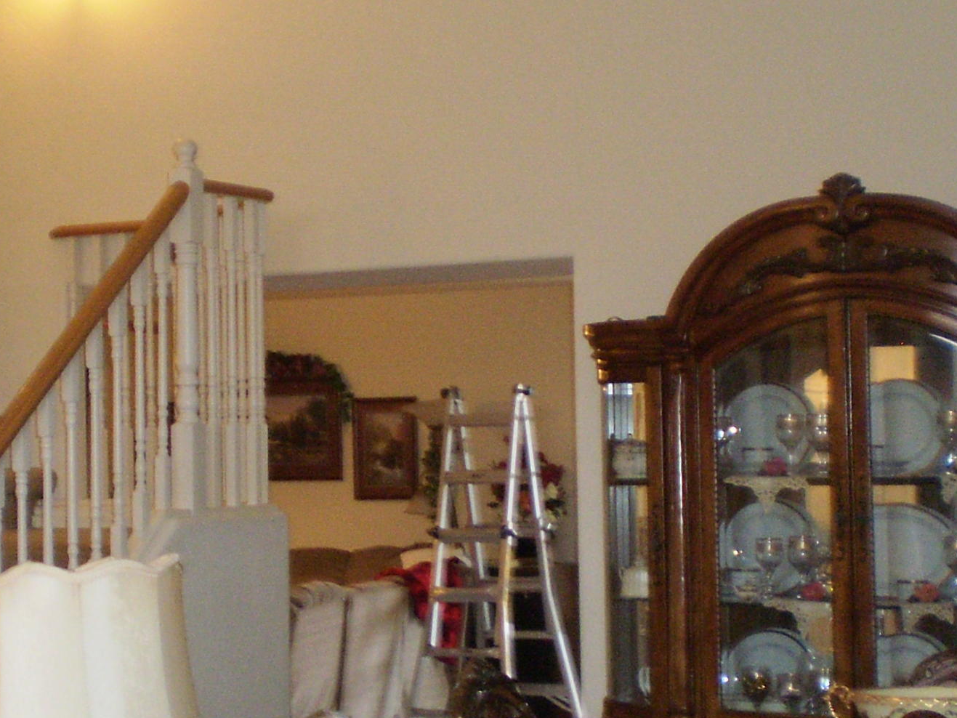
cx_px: 300
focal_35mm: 82
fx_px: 2267
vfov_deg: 18.0
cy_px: 312
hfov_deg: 23.7
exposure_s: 1/30
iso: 250
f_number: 3.1
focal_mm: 6.3
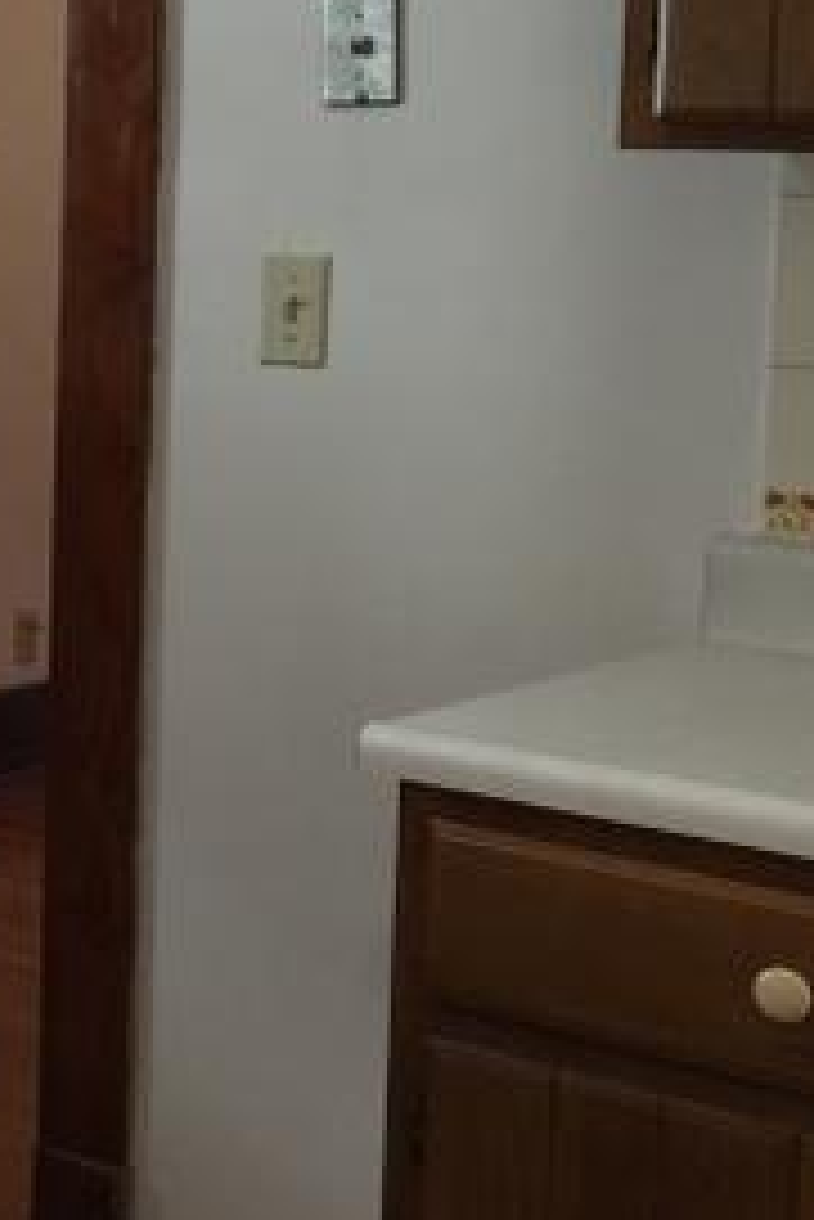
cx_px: -783
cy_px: 392
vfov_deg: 22.7
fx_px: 3015
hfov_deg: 13.4
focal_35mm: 89
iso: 32
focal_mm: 4.15
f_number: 2.2
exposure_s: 1/40
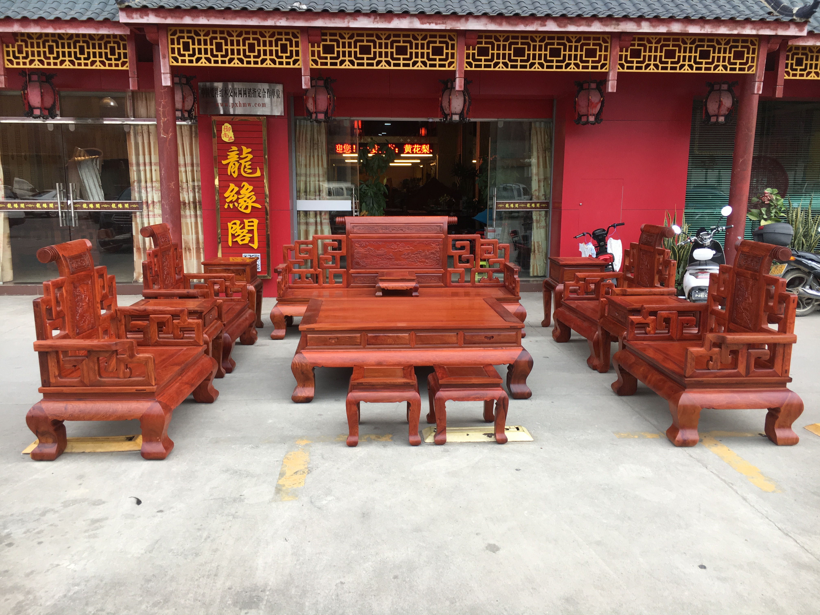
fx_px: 687
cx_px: 410
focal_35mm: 29
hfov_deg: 61.7
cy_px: 308
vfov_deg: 48.2
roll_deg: -0.2
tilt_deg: -10.0
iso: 32
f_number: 2.2
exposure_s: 1/50
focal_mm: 4.15
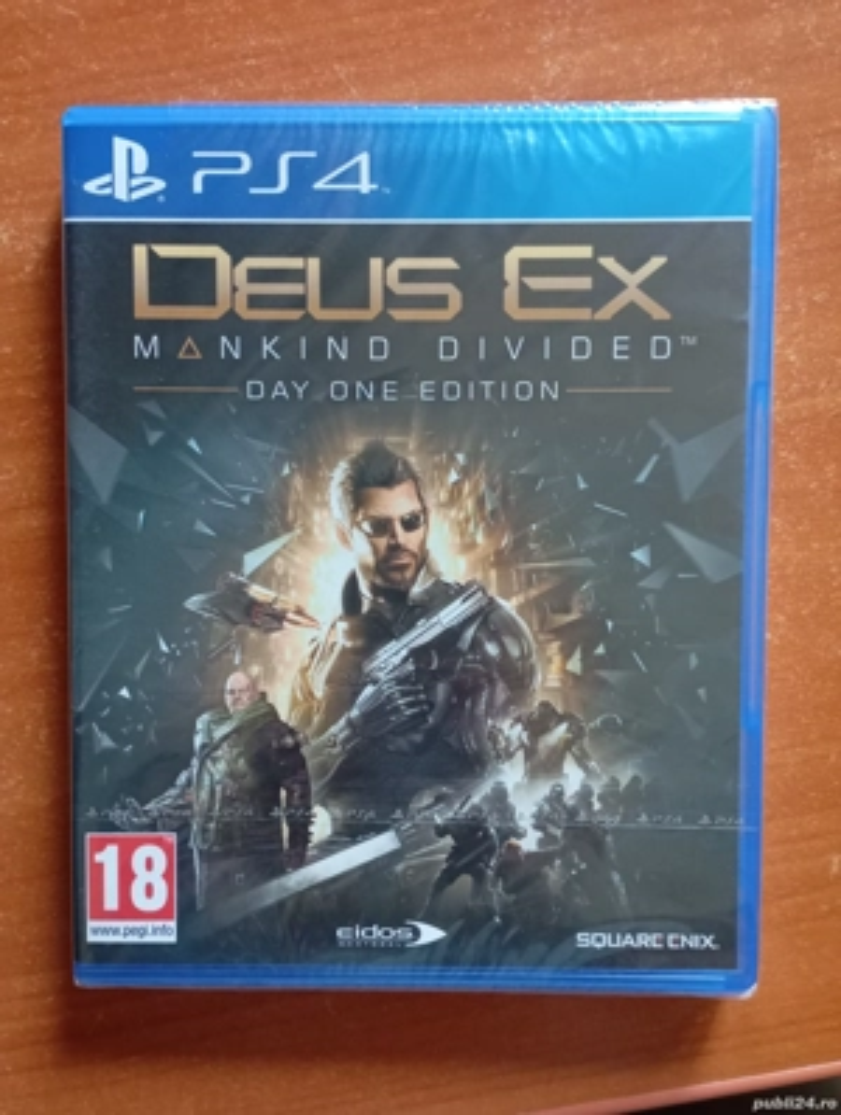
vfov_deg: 63.4
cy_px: 558
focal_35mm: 28
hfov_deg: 49.9
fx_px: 904
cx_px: 420
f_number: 1.8
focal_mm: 4.27
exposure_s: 1/25
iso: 567
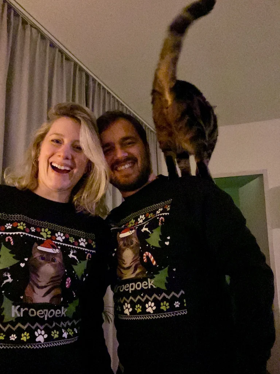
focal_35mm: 30
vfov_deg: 60.0
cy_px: 187
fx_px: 324
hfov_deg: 46.8
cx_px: 140
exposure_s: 1/15
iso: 2000
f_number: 2.2
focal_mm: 2.71
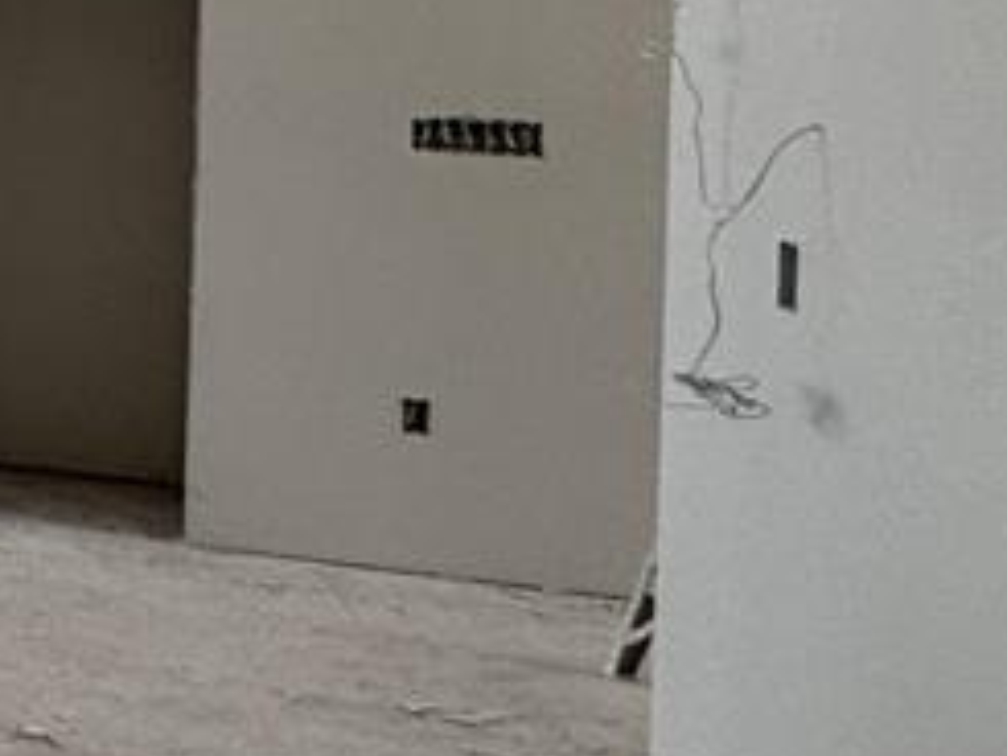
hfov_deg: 16.4
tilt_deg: -0.9
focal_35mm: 73
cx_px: -1233
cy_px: -41
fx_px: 2125
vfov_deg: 19.5
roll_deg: -1.4
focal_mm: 2.22
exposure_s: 1/99
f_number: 2.2
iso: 100
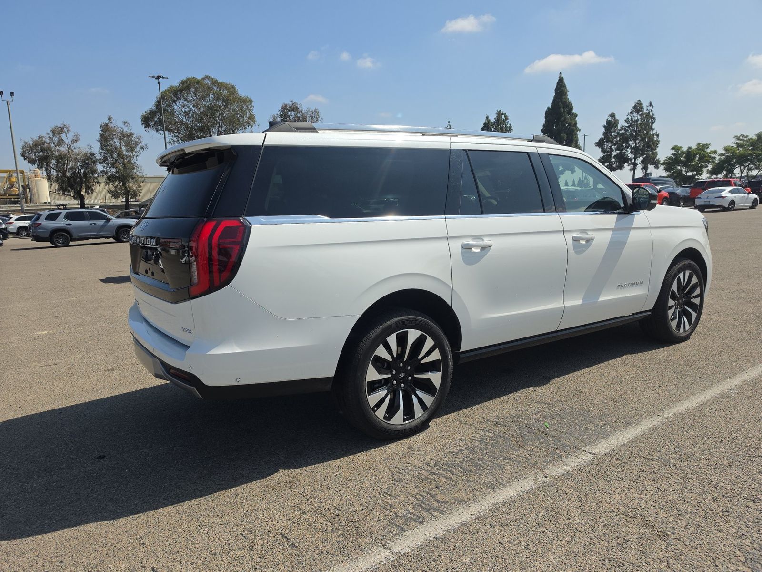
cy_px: 286
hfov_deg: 73.9
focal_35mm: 23
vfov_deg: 58.9
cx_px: 381
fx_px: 506
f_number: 1.4
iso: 63
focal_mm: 6.5
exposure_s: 1/7940
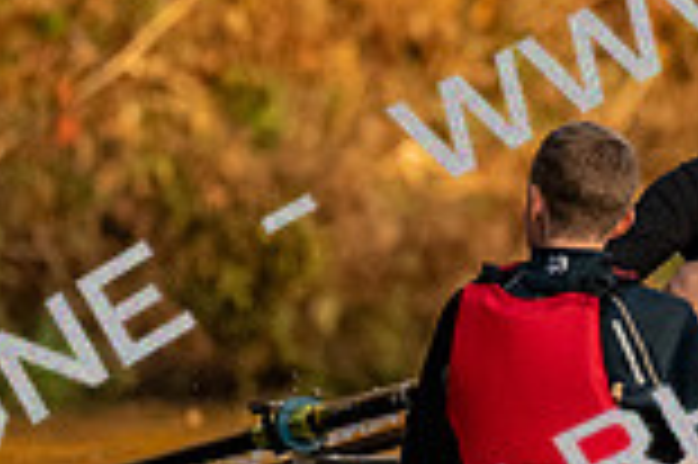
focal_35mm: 3375
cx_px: 946
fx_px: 65368
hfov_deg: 0.6
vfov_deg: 0.4
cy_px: 191
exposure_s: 1/2500
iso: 1800
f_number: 4
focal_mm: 600
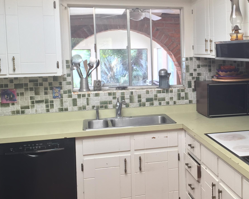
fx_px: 354
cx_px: 192
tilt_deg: -5.6
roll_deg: +0.0
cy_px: 83
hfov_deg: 37.6
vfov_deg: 31.4
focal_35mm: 48
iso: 32
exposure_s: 1/30
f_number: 2.2
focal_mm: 4.15
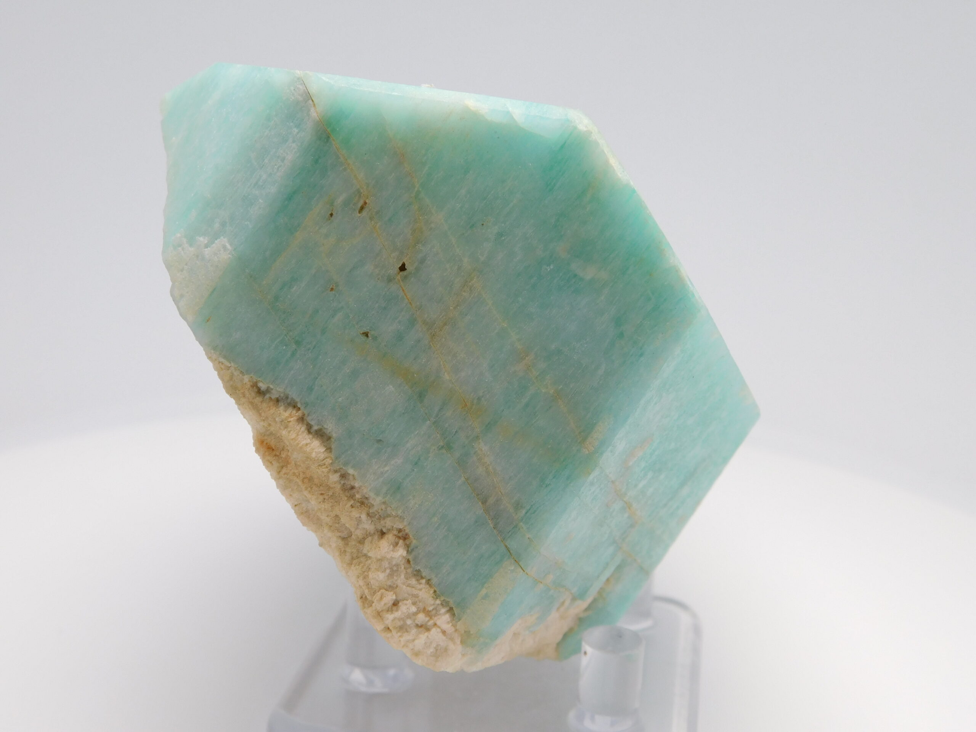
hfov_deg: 37.5
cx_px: 488
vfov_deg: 28.6
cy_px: 366
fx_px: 1438
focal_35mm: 51
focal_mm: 9
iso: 125
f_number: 3.8
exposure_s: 1/160
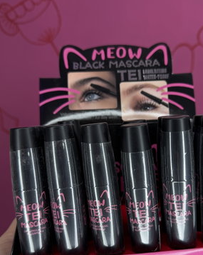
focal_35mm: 35
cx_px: 131
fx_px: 263
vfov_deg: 51.3
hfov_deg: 41.8
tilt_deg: -15.1
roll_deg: -2.4
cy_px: 149
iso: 100
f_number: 1.78
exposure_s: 1/100
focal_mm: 6.76
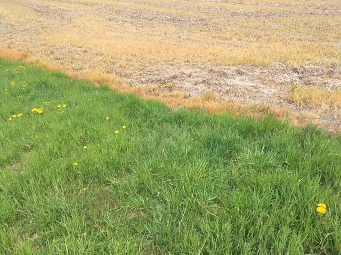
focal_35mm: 29
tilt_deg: -24.5
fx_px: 286
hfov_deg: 61.7
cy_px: 128
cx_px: 170
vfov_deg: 48.2
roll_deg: +2.2
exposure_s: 1/565
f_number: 2.2
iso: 25
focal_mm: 4.15
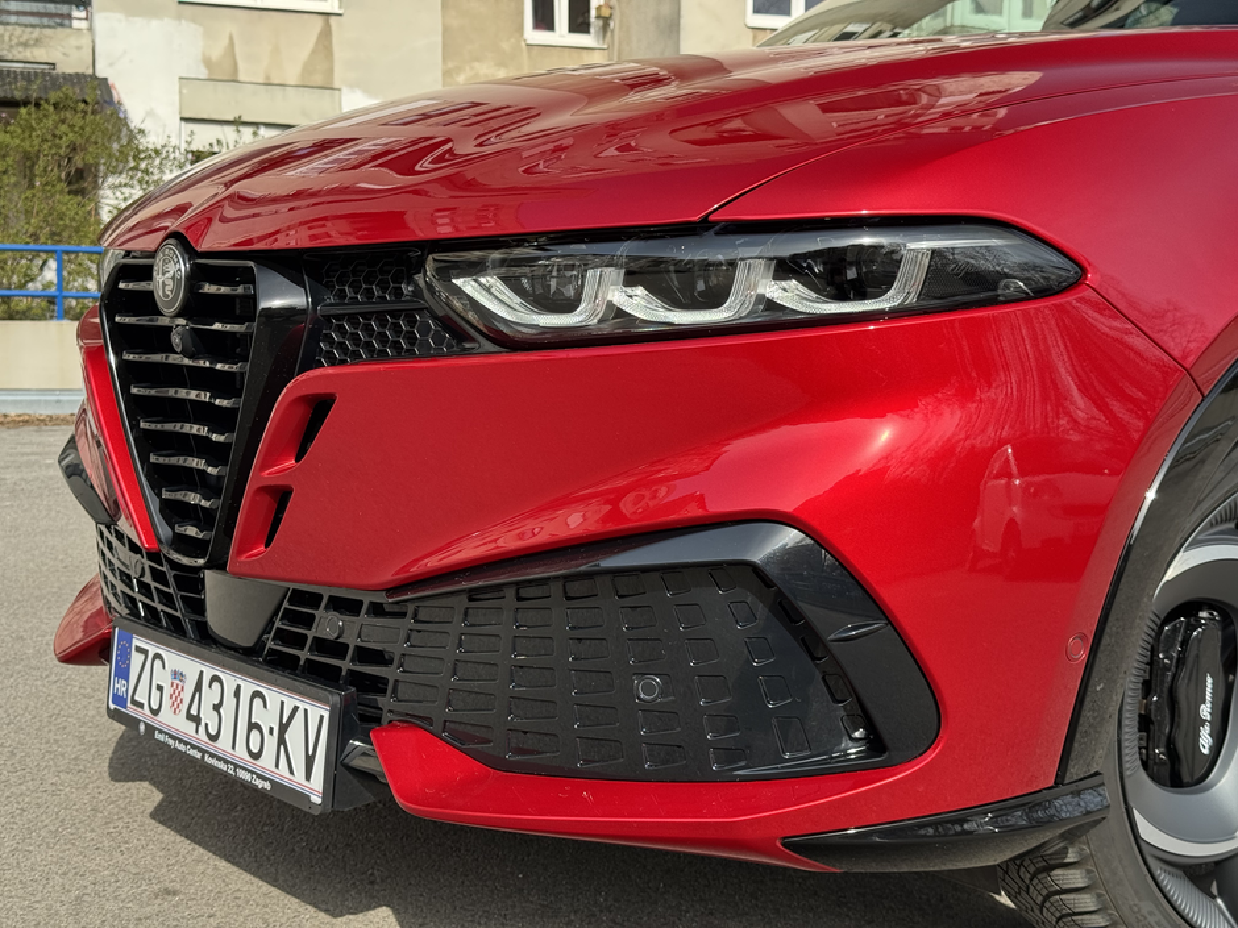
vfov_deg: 30.3
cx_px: 619
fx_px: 1717
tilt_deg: -5.6
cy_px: 464
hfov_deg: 39.7
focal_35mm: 48
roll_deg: -0.4
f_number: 1.78
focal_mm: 6.76
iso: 64
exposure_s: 1/651
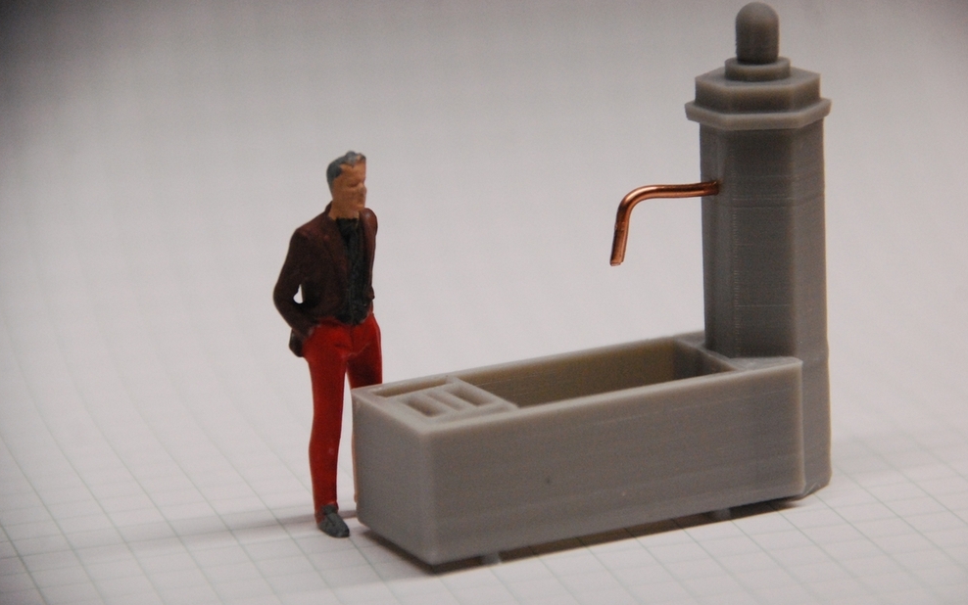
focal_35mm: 261
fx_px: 6887
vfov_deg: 5.0
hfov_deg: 8.0
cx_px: 484
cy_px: 290
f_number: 6.3
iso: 1600
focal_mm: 170
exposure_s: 1/320
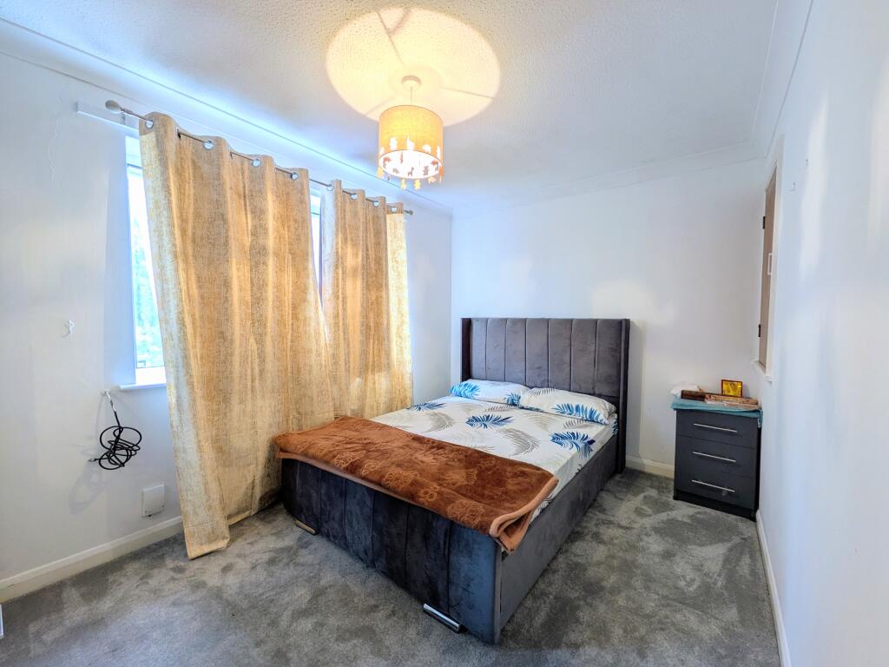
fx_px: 360
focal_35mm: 14
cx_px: 444
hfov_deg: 102.1
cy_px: 334
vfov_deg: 85.7
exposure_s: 1/50
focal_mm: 1.85
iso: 56
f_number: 2.2
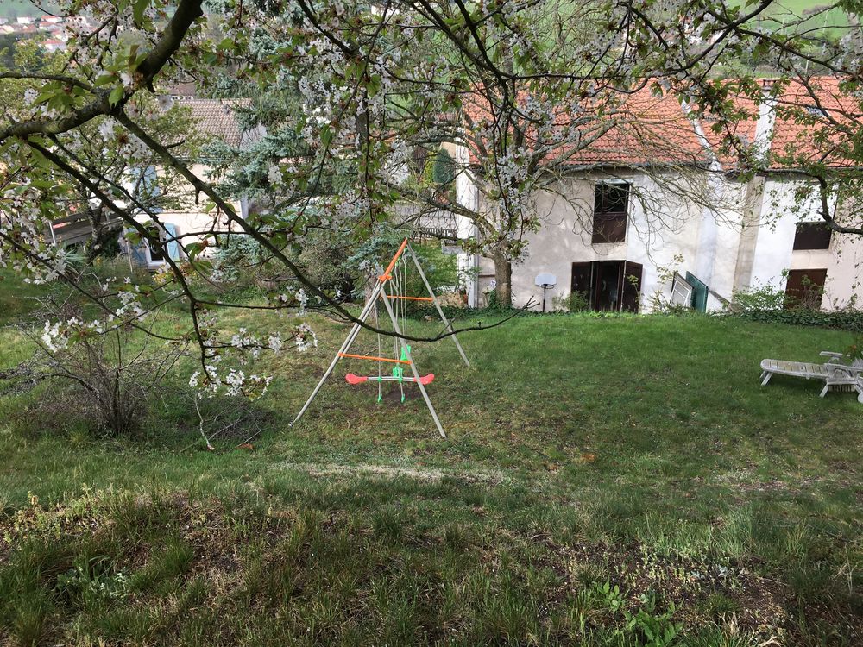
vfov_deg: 48.2
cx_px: 432
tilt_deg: -21.0
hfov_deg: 61.7
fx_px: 723
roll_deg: +0.4
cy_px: 324
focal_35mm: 29
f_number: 2.2
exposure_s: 1/496
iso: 25
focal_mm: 4.15
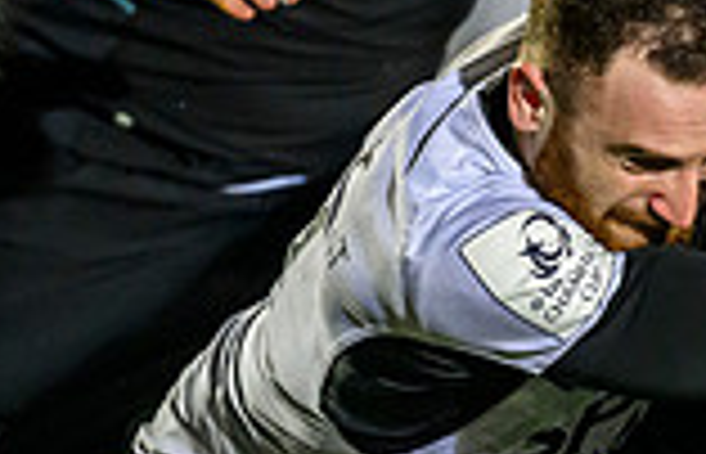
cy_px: 306
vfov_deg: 0.8
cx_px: 1130
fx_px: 31643
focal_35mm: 1631
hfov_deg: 1.3
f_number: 2.8
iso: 8000
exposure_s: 1/800
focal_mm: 400
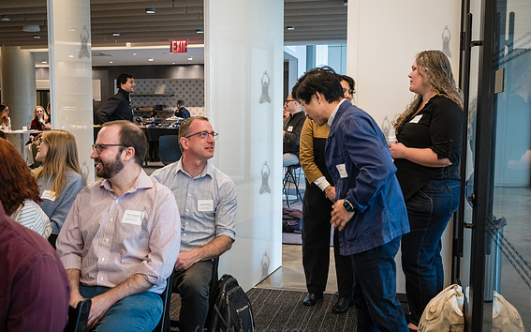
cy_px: 177
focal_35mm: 39
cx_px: 253
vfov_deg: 32.7
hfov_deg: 50.4
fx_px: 564
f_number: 4
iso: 2000
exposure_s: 1/100
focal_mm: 35
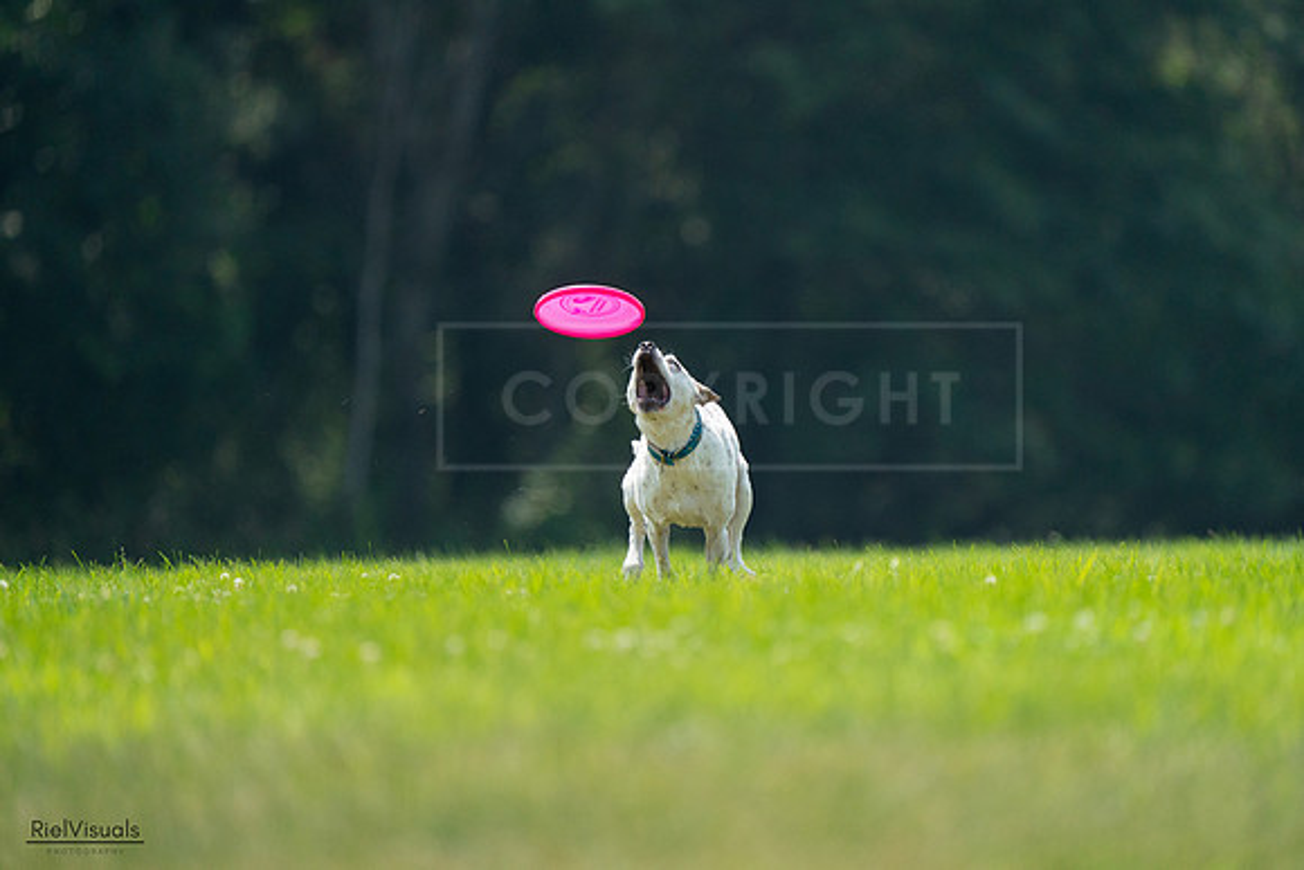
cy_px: 435
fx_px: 21737
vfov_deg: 2.3
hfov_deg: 3.4
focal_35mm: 600
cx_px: 652
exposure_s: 1/4000
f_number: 6.3
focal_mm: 600
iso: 2000
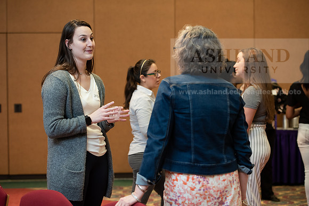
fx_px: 687
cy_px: 103
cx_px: 154
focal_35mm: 80
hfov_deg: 25.4
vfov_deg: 17.1
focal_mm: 80
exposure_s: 1/200
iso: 1600
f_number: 3.5
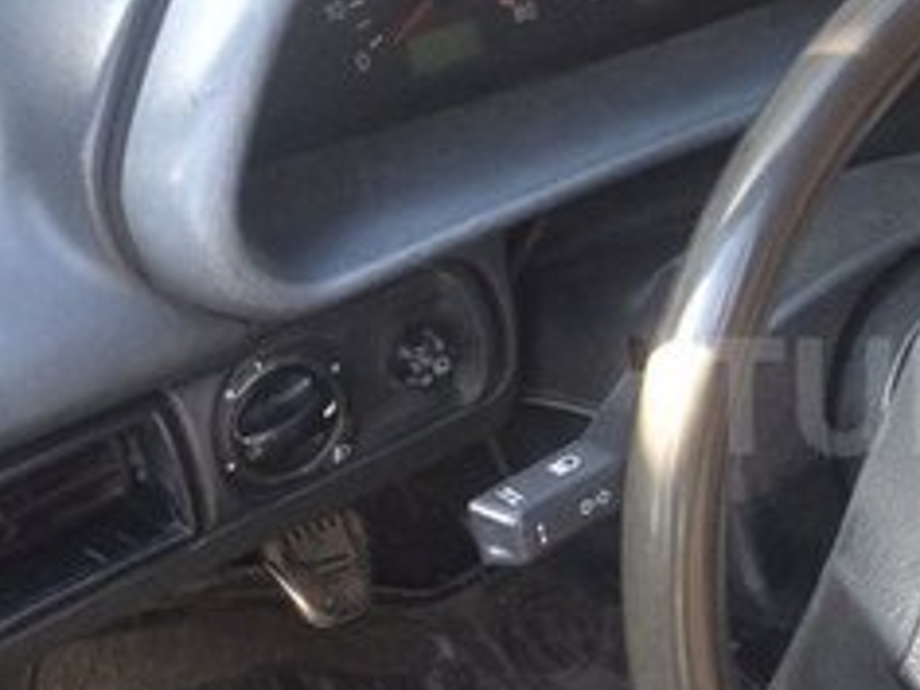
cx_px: 1095
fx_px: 2153
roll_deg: -6.0
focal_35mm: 81
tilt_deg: -37.3
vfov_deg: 18.2
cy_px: 396
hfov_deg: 22.3
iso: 64
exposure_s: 1/33
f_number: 2.2
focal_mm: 4.15
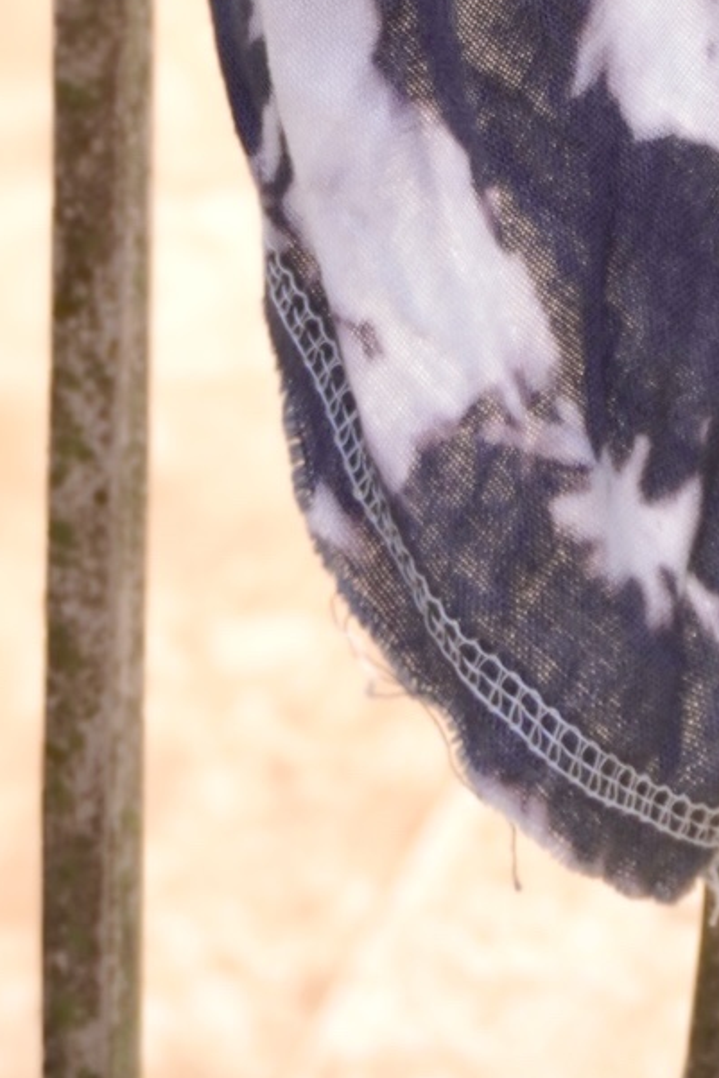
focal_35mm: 179
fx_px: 5359
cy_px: -1200
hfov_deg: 7.6
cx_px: 960
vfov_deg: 10.4
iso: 100
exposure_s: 1/250
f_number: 5
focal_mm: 28
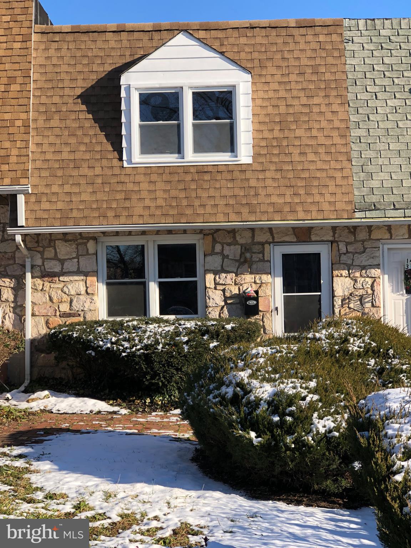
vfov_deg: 33.8
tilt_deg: +3.0
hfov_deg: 25.7
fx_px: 902
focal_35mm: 57
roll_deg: -0.7
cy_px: 274
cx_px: 206
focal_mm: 6.6
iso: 20
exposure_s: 1/500
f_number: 2.8
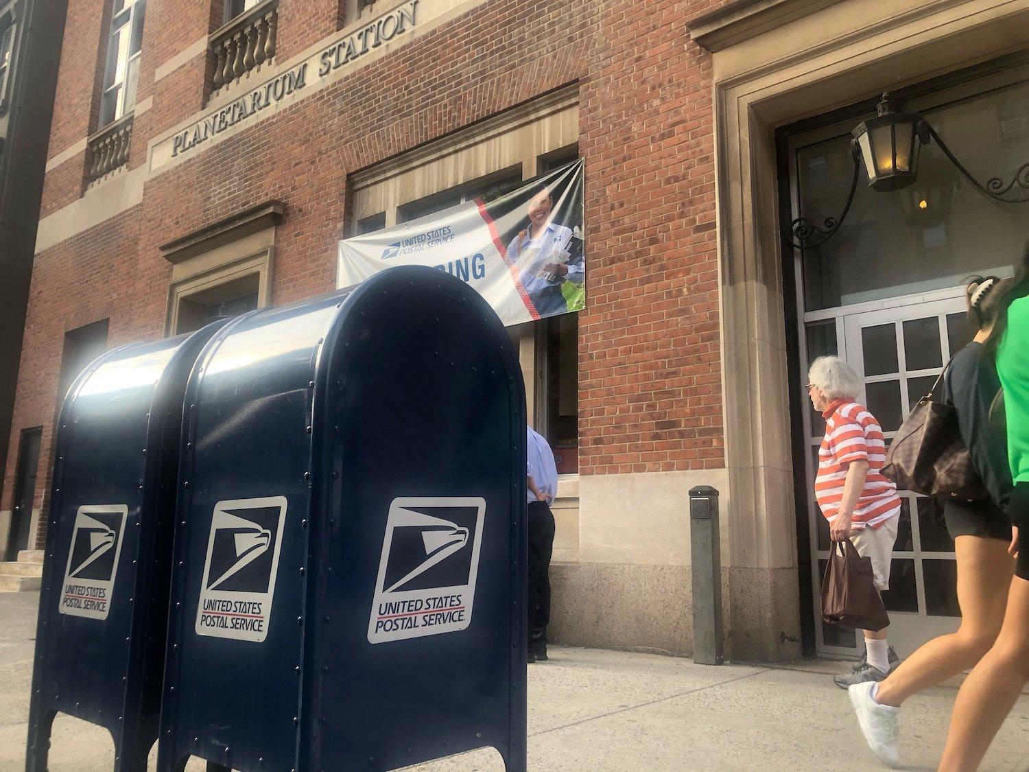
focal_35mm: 28
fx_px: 832
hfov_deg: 63.4
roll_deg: -1.2
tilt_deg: +11.4
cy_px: 386
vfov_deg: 49.7
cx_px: 514
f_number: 1.8
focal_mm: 4
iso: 20
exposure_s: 1/165
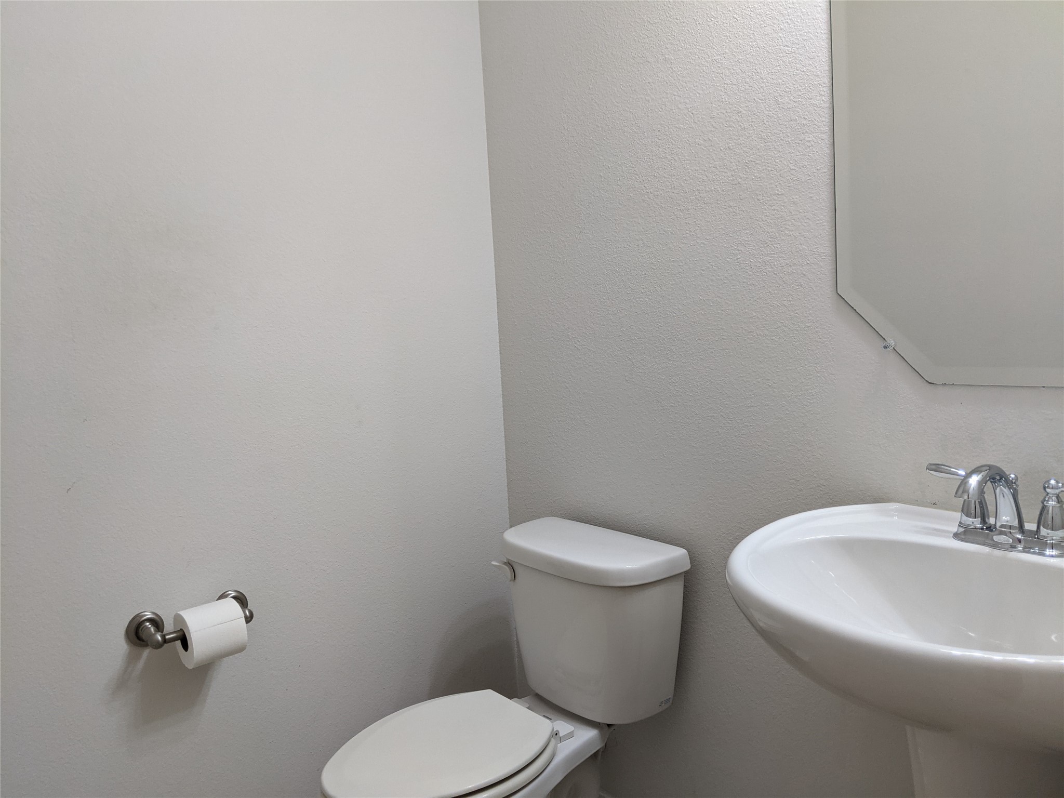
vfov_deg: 51.4
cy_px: 399
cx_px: 532
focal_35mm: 27
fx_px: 830
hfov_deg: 65.3
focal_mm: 4.44
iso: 141
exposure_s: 1/125
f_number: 1.8
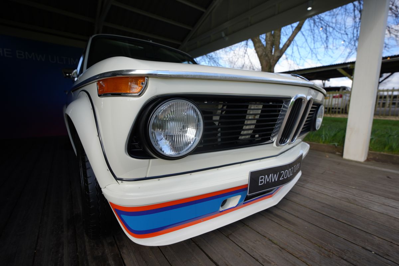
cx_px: 200
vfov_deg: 73.7
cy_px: 133
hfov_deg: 96.7
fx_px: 177
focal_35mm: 16
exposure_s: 1/320
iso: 100
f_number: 4.5
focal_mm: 16
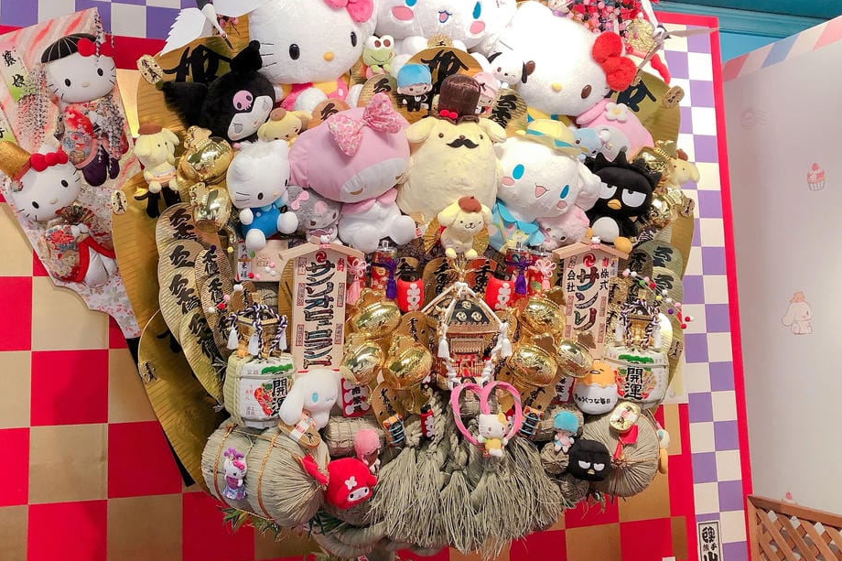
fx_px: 889
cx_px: 353
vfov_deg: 34.9
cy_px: 230
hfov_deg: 50.5
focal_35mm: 38
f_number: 1.8
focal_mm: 3.99
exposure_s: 1/25
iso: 40
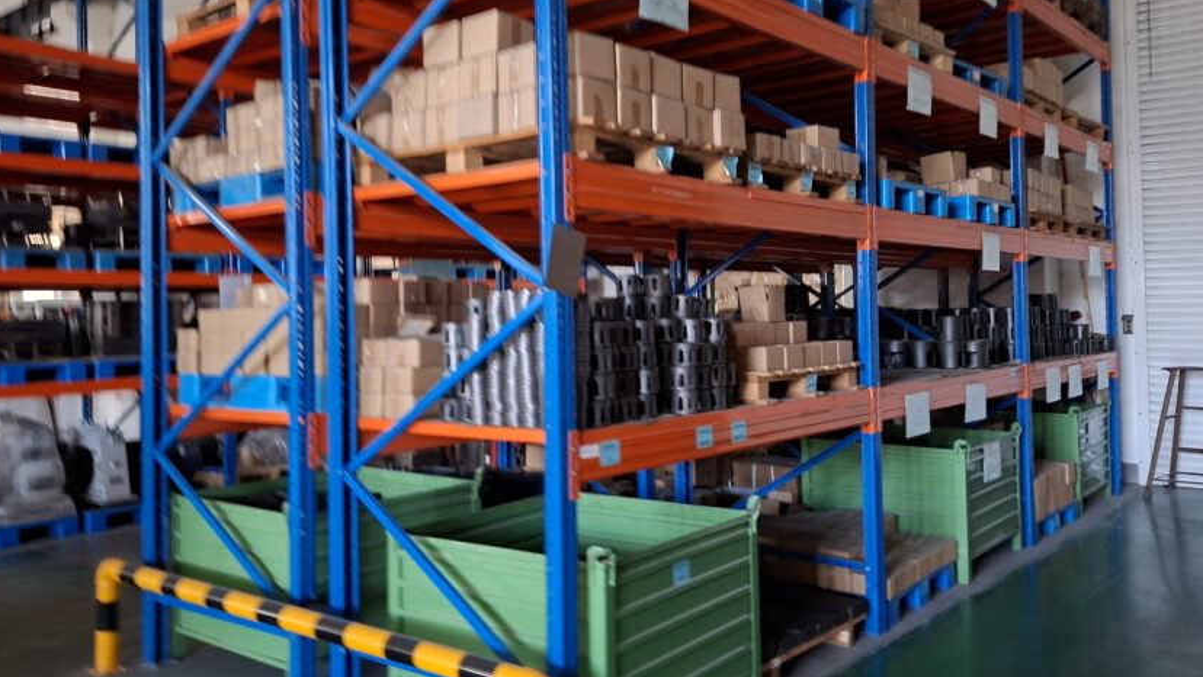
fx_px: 989
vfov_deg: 37.7
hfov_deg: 62.6
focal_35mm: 31
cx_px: 635
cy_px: 273
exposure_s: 1/25
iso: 400
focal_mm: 5.54
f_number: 1.8
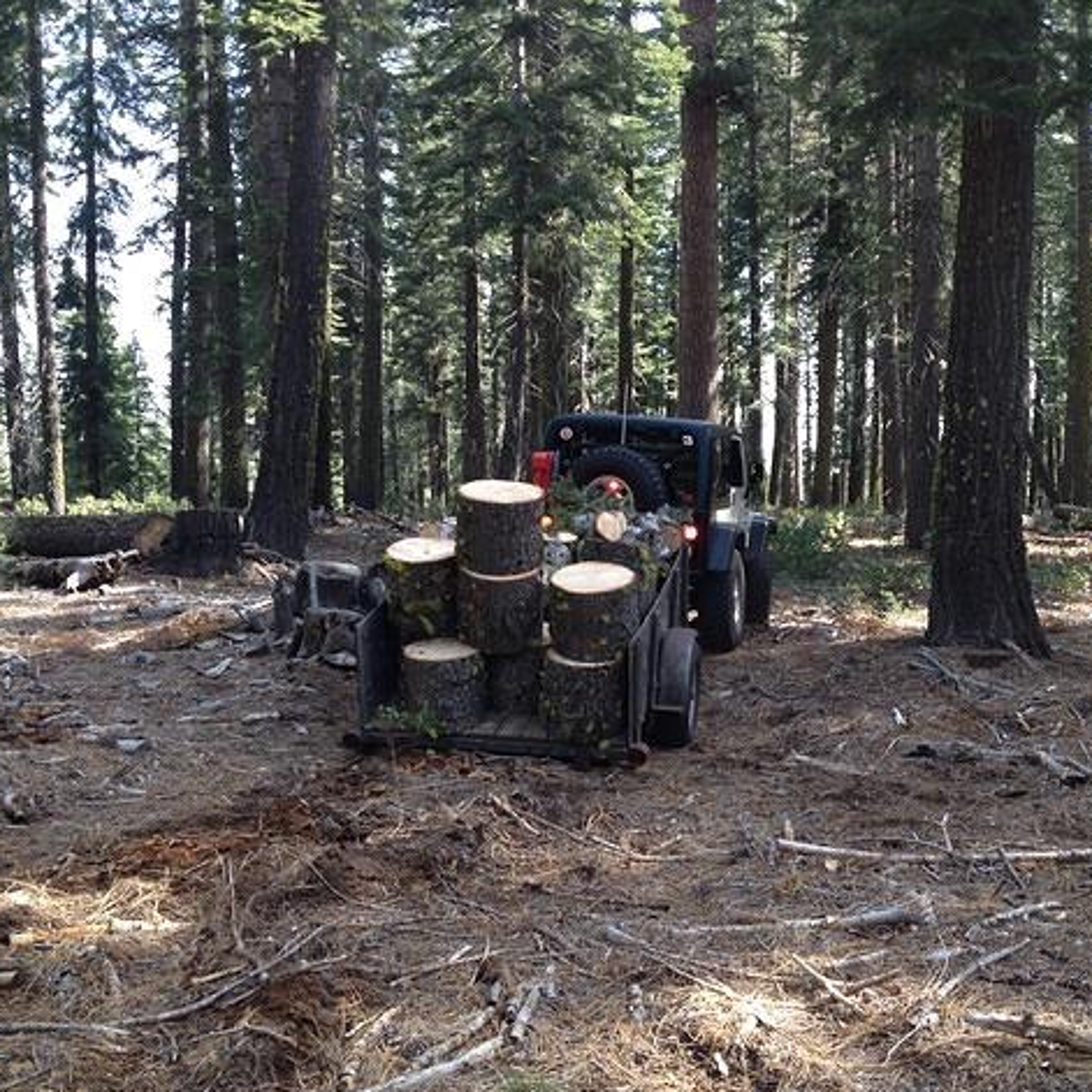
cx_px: 605
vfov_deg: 40.0
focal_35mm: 42
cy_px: 552
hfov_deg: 40.0
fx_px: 1499
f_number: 2.4
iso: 50
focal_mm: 4.28
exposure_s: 1/124
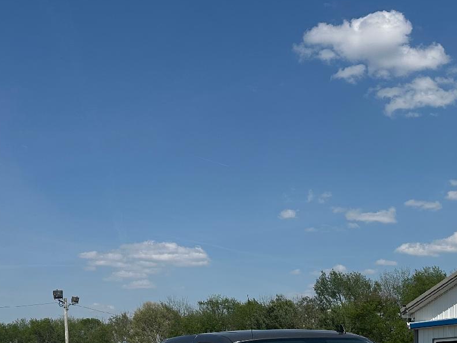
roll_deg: -1.1
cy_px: 387
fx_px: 766
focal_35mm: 58
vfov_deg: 23.5
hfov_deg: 32.5
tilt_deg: -2.4
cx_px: 351
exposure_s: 1/8197
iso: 80
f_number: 1.78
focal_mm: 6.86
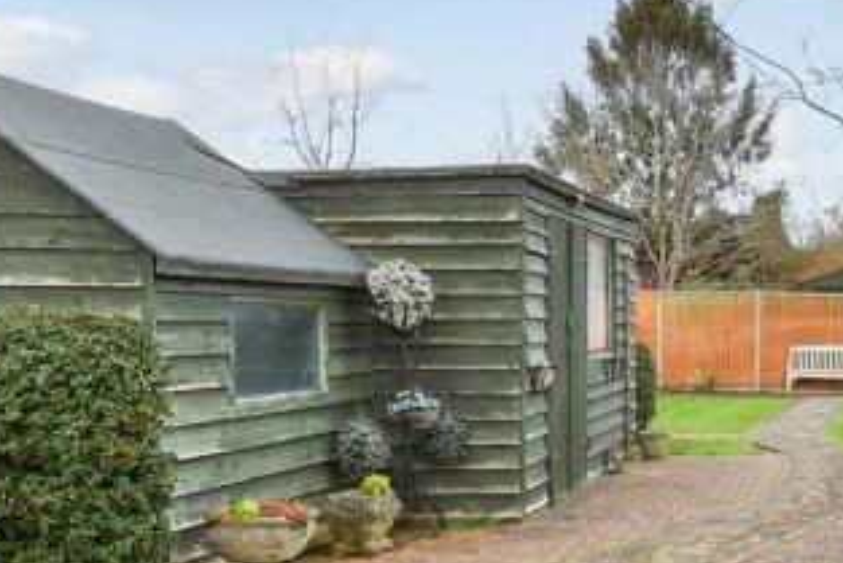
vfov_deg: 27.5
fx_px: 1148
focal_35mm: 49
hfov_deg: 35.1
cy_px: 341
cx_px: 910
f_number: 8
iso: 320
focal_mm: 10
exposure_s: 1/100
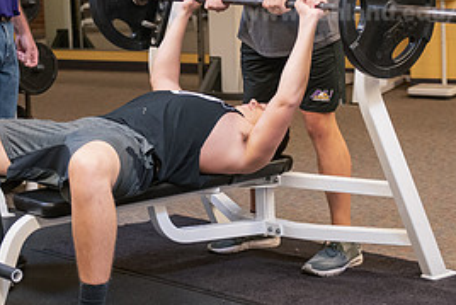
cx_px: 163
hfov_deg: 19.6
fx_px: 1318
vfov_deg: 13.1
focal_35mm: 104
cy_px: 49
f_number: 2.8
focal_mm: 48
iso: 1250
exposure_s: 1/200
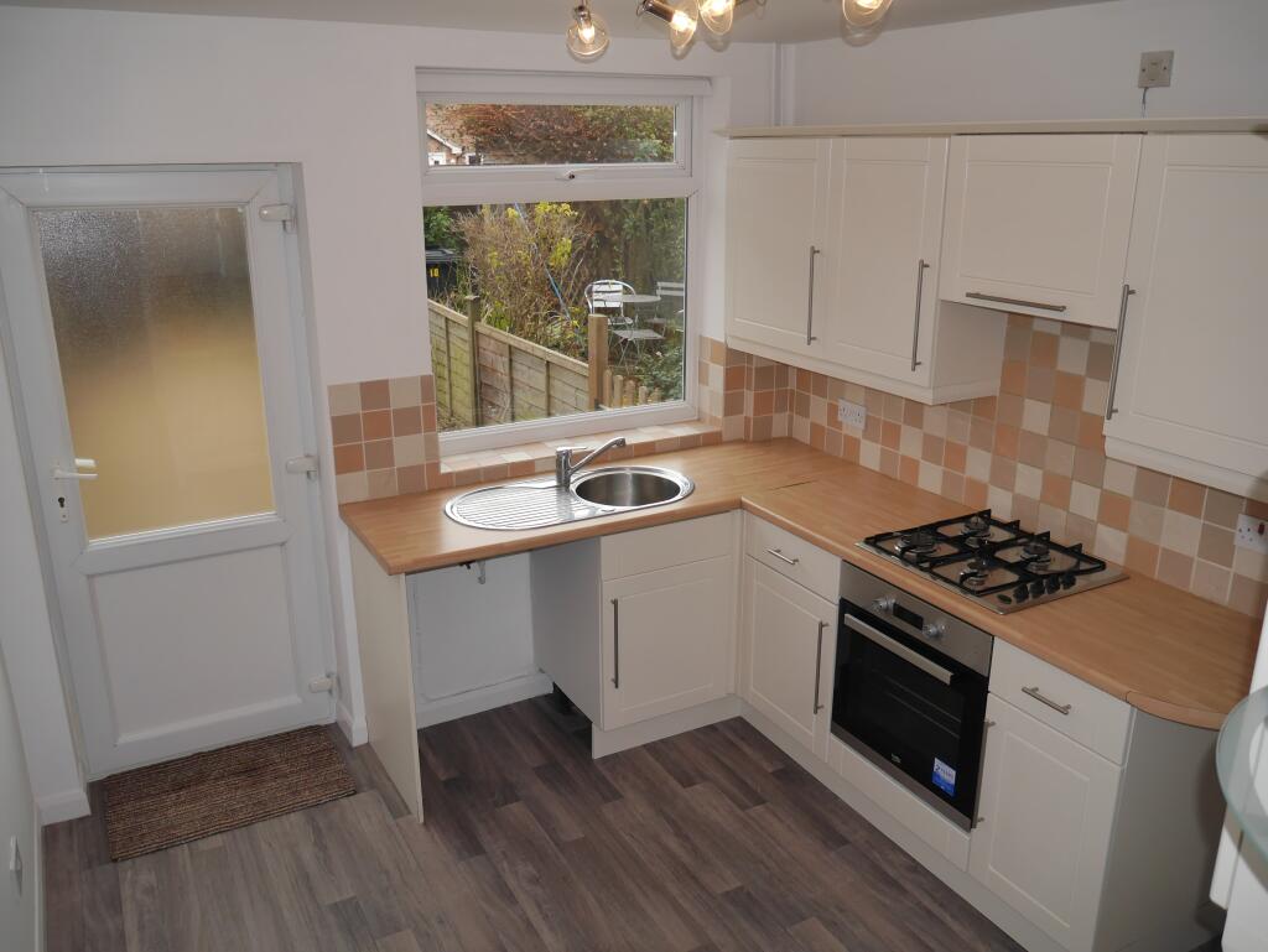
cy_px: 476
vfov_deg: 49.8
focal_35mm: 28
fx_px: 1026
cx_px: 634
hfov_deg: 63.4
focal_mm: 14
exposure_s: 1/125
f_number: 3.5
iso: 160
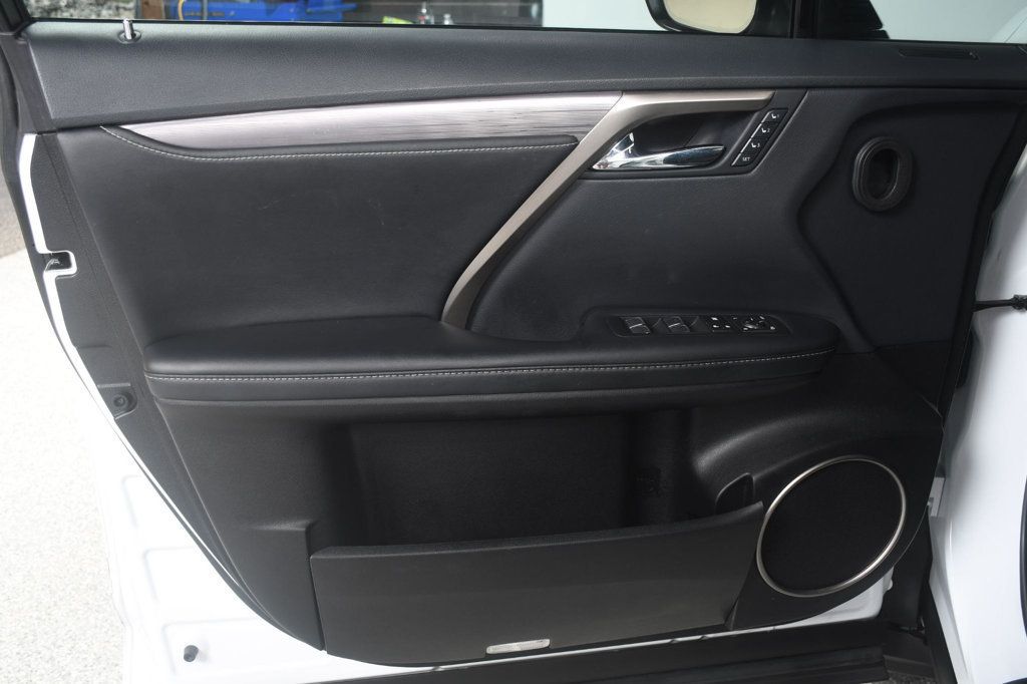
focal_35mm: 33
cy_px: 342
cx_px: 514
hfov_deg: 57.2
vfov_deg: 39.9
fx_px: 941
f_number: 4.5
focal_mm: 22
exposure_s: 1/160
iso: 100
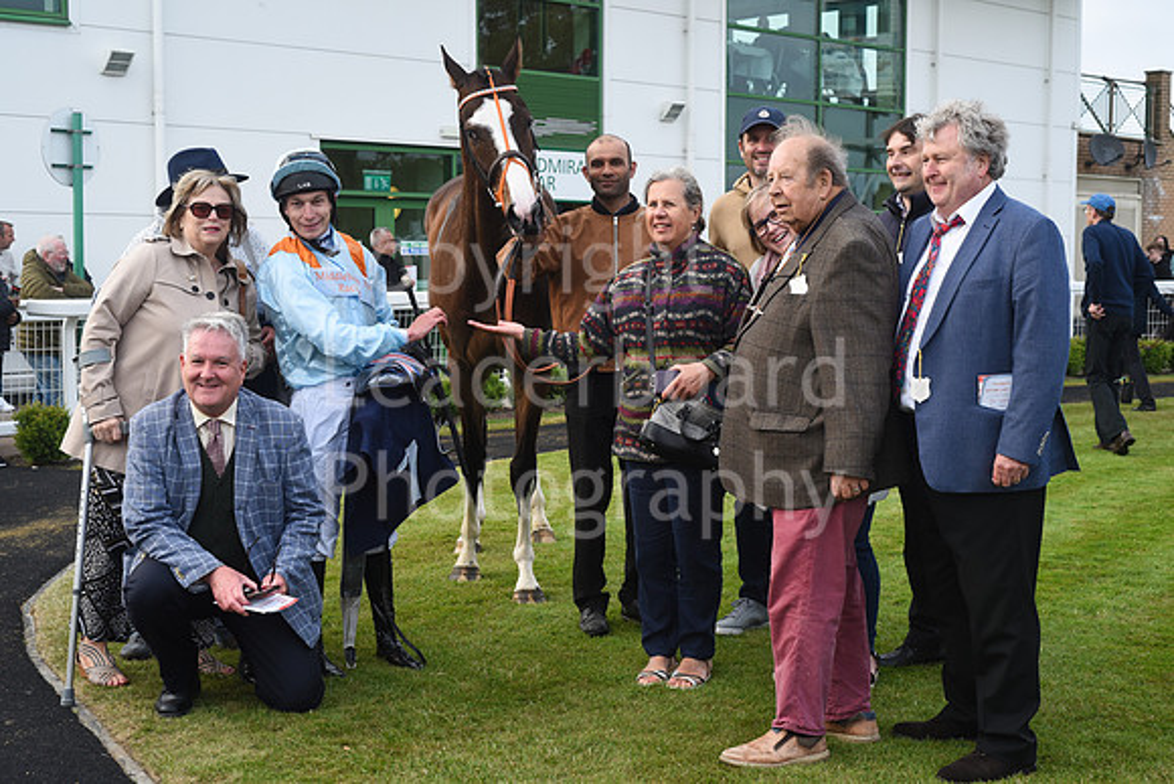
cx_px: 587
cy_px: 392
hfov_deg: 39.6
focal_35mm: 50
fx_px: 1631
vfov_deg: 27.0
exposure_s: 1/320
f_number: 6.3
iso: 800
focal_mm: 50
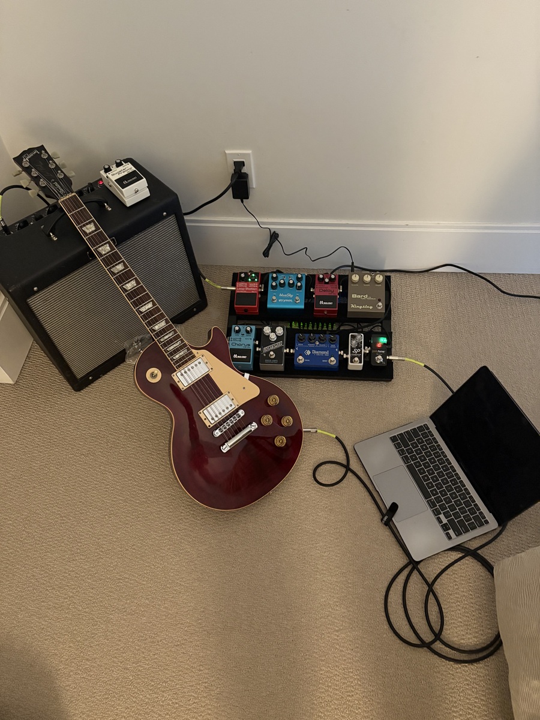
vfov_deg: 67.3
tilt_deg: -54.4
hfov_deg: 53.1
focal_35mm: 26
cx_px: 270
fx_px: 541
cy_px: 360
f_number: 1.6
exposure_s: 1/30
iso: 800
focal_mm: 5.96
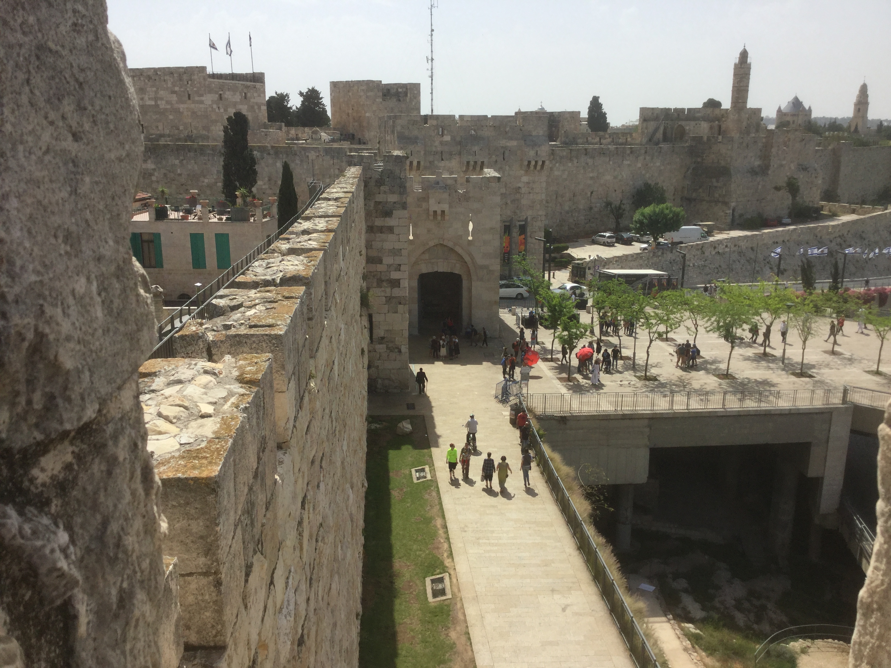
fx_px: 798
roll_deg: -0.2
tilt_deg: -15.4
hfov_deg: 58.4
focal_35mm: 31
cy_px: 334
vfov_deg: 45.4
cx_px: 446
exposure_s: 1/1773
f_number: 2.4
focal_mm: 3.3
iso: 25
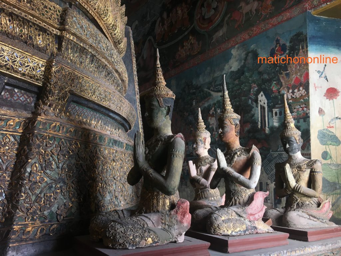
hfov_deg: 61.7
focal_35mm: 29
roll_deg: -0.9
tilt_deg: +9.1
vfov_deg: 48.2
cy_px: 128
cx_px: 170
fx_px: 286
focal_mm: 4.15
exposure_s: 1/33
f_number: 2.2
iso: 32
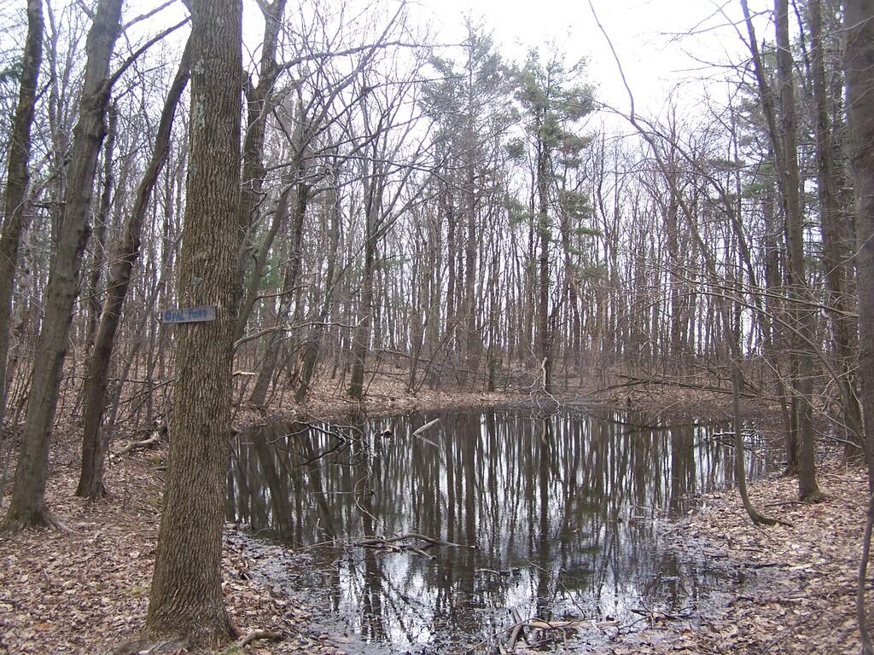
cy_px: 328
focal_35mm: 38
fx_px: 959
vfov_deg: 37.7
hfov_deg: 49.0
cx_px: 437
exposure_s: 1/200
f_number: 2.8
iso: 80
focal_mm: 6.3
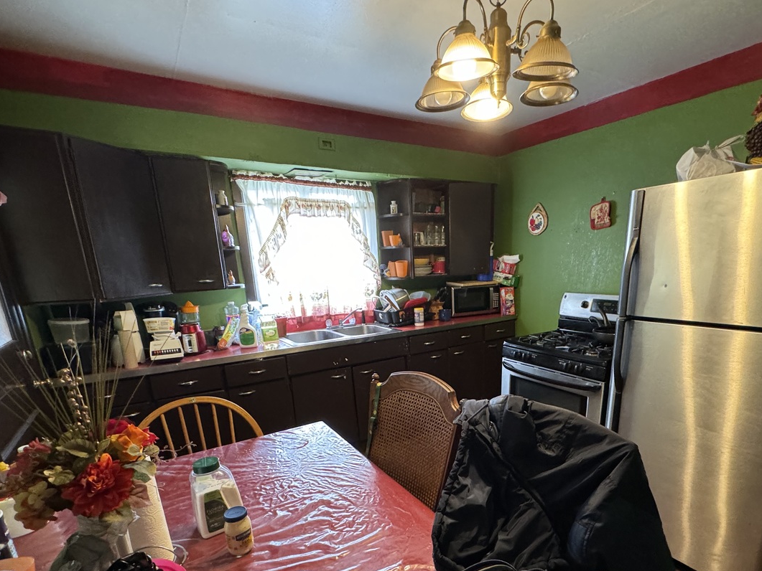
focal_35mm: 19
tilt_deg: -16.2
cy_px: 376
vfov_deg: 67.0
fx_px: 418
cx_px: 417
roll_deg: +2.2
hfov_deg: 84.4
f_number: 2.2
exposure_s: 1/60
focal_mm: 2.22
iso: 640
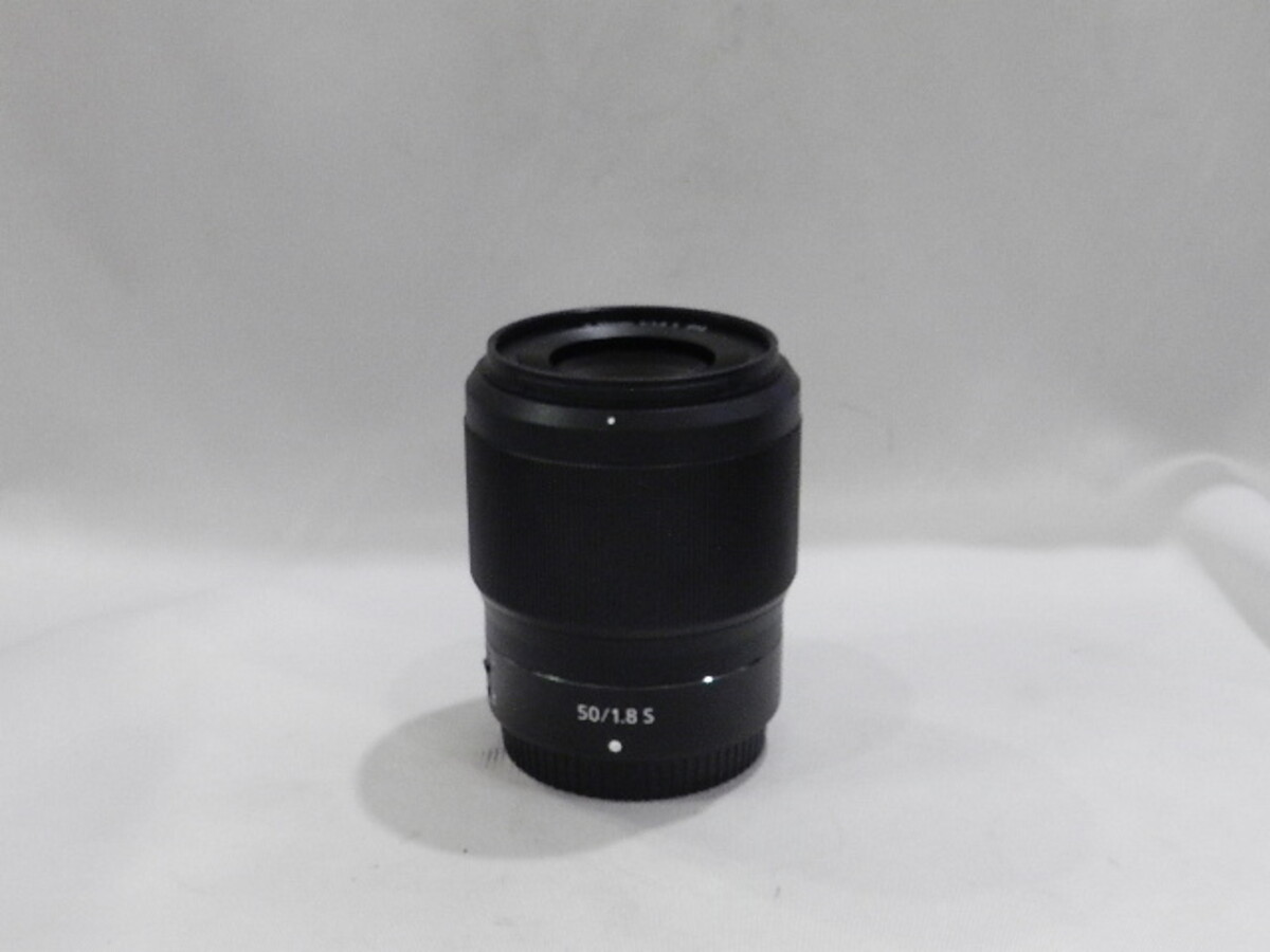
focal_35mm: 46
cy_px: 476
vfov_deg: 31.5
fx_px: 1688
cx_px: 635
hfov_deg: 41.2
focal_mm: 8.1
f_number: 4.2
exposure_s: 1/80
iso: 800
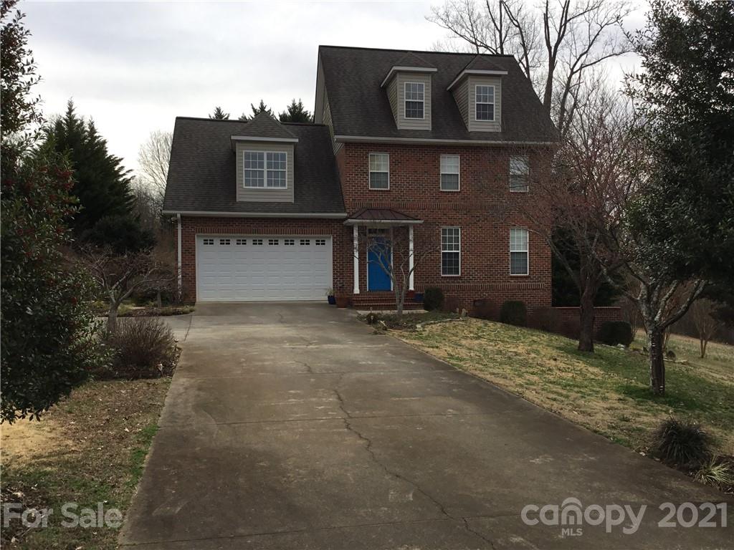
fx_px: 657
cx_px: 367
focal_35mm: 31
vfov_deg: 45.4
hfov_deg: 58.4
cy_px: 275
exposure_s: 1/409
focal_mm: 3.3
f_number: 2.4
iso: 25
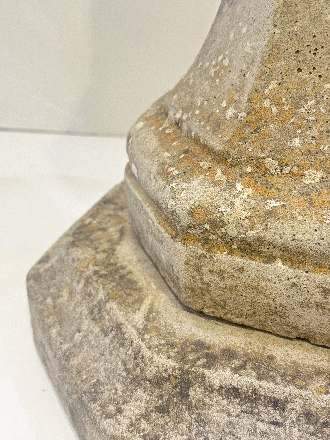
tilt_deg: -27.8
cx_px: 165
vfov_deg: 39.7
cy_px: 220
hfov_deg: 30.3
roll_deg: +1.4
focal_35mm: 48
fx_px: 610
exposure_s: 1/60
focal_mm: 6.76
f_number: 1.78
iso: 250
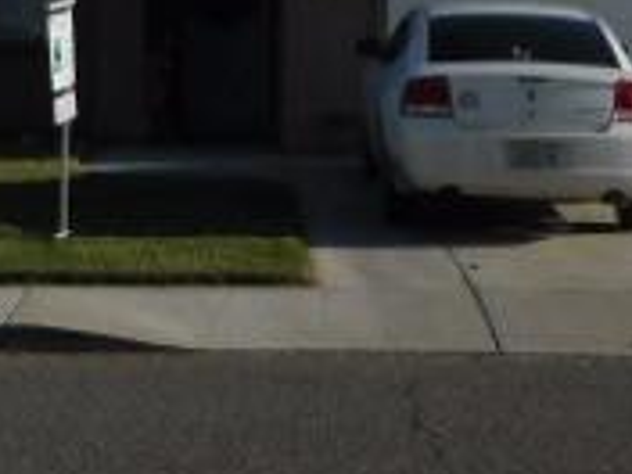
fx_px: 2392
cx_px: 194
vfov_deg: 11.1
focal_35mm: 131
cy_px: -133
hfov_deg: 15.0
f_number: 7
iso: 125
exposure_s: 1/800
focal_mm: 6.3
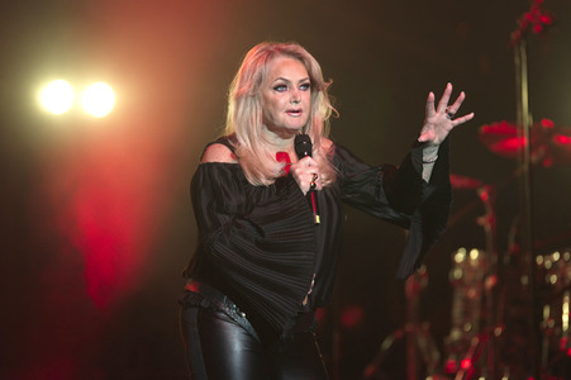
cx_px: 286
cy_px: 190
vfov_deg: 5.1
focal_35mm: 270
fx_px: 4279
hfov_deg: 7.6
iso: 1600
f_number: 2.8
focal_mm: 270
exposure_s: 1/320
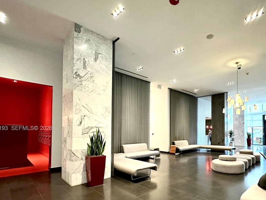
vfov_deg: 64.7
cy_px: 129
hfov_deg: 80.0
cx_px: 168
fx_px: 154
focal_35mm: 20
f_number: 2.2
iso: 800
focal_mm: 2.22
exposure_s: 1/60
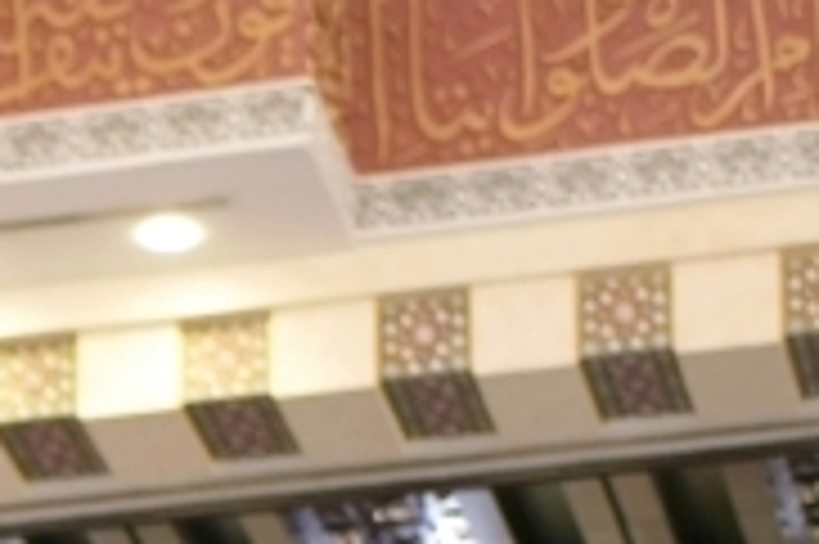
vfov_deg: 5.3
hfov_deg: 8.0
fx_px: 5591
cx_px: -724
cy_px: 1513
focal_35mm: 246
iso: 500
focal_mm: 35
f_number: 1.4
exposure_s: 1/160
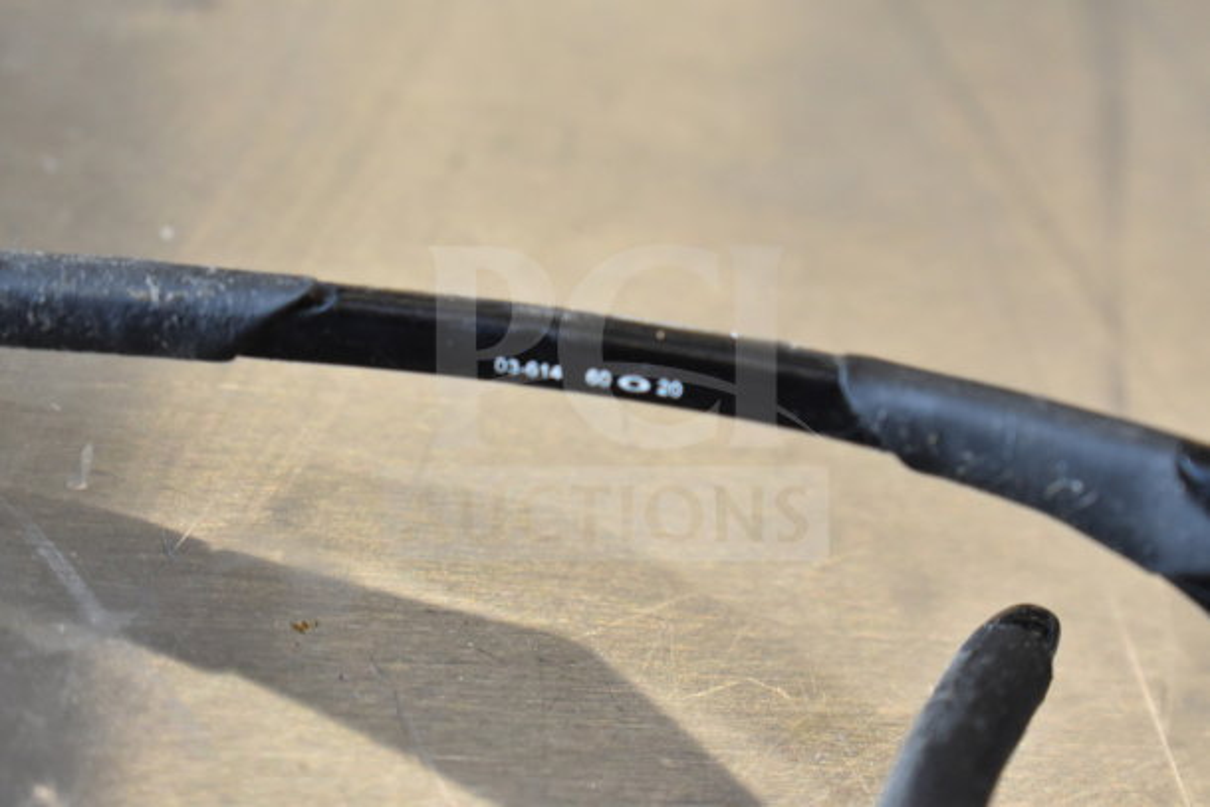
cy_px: 404
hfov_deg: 24.6
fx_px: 2773
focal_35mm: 82
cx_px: 605
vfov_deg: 16.6
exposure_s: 1/100
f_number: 5.6
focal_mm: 55
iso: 1250
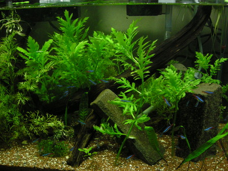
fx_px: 231
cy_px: 86
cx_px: 114
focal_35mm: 35
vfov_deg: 40.7
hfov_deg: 52.6
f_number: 2.8
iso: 400
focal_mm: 5.7
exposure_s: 1/57.5
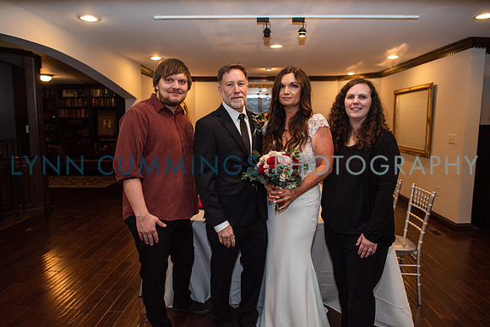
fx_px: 327
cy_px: 164
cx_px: 245
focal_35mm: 24
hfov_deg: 73.7
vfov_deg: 53.2
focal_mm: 24
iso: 640
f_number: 3.2
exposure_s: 1/200
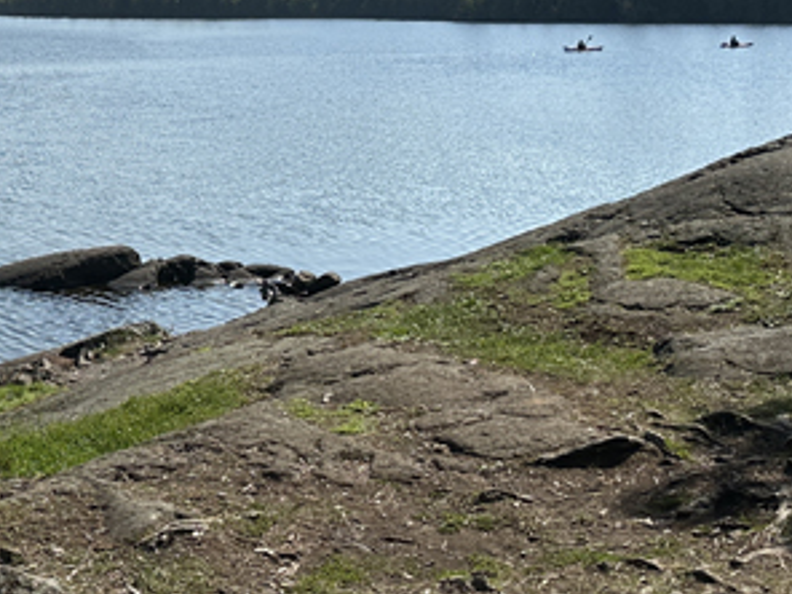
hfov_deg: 25.7
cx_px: 51
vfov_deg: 20.0
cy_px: 124
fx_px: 1670
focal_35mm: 73
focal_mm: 6.86
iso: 80
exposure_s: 1/9709
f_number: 1.78
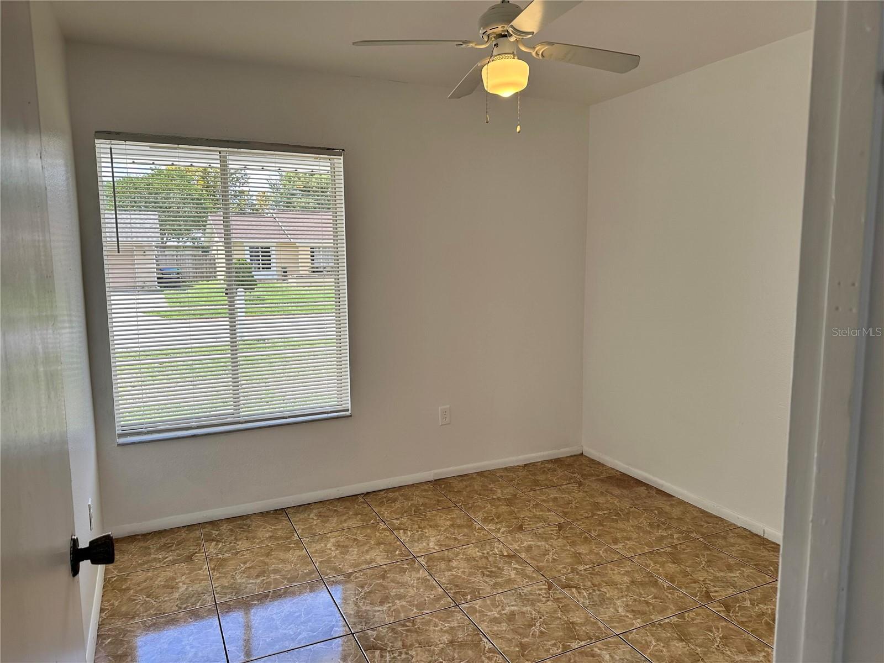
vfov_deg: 56.8
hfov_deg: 71.6
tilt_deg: -6.0
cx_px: 442
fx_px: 613
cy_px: 332
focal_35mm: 24
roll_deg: +0.3
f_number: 1.78
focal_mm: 6.86
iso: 80
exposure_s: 1/659
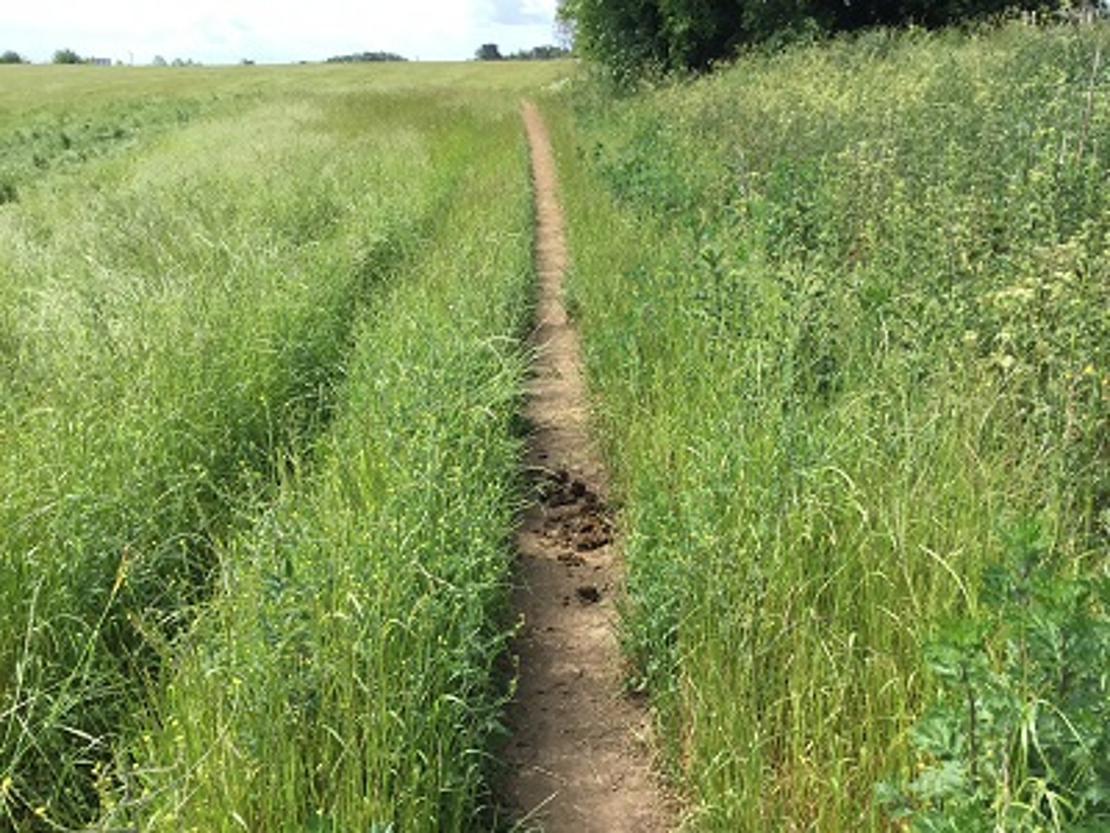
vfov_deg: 45.4
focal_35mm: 31
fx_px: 994
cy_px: 416
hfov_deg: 58.4
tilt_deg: -18.6
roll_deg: -1.5
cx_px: 555
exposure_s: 1/500
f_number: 2.4
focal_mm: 3.3
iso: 25
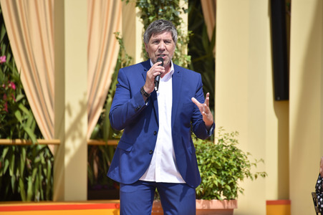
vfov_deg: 4.6
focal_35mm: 300
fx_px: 2690
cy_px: 108
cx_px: 162
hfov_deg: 6.9
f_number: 5.6
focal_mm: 300
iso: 125
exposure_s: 1/640
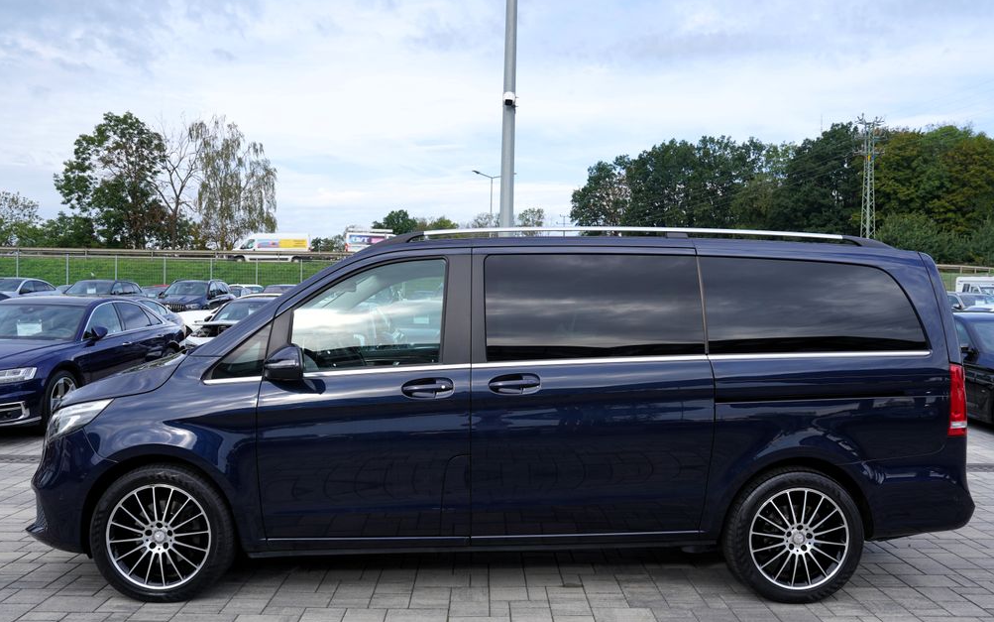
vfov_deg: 44.5
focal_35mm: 28
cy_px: 316
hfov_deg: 66.5
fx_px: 759
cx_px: 503
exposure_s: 1/200
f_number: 7.1
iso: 100
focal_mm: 27
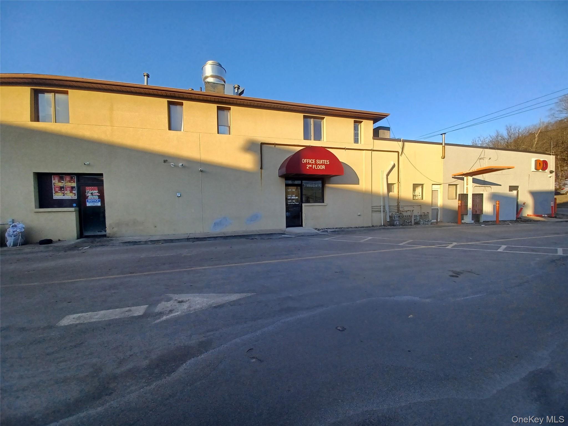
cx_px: 284
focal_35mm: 13
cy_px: 213
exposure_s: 1/493
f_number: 2.2
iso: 40
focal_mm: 1.42
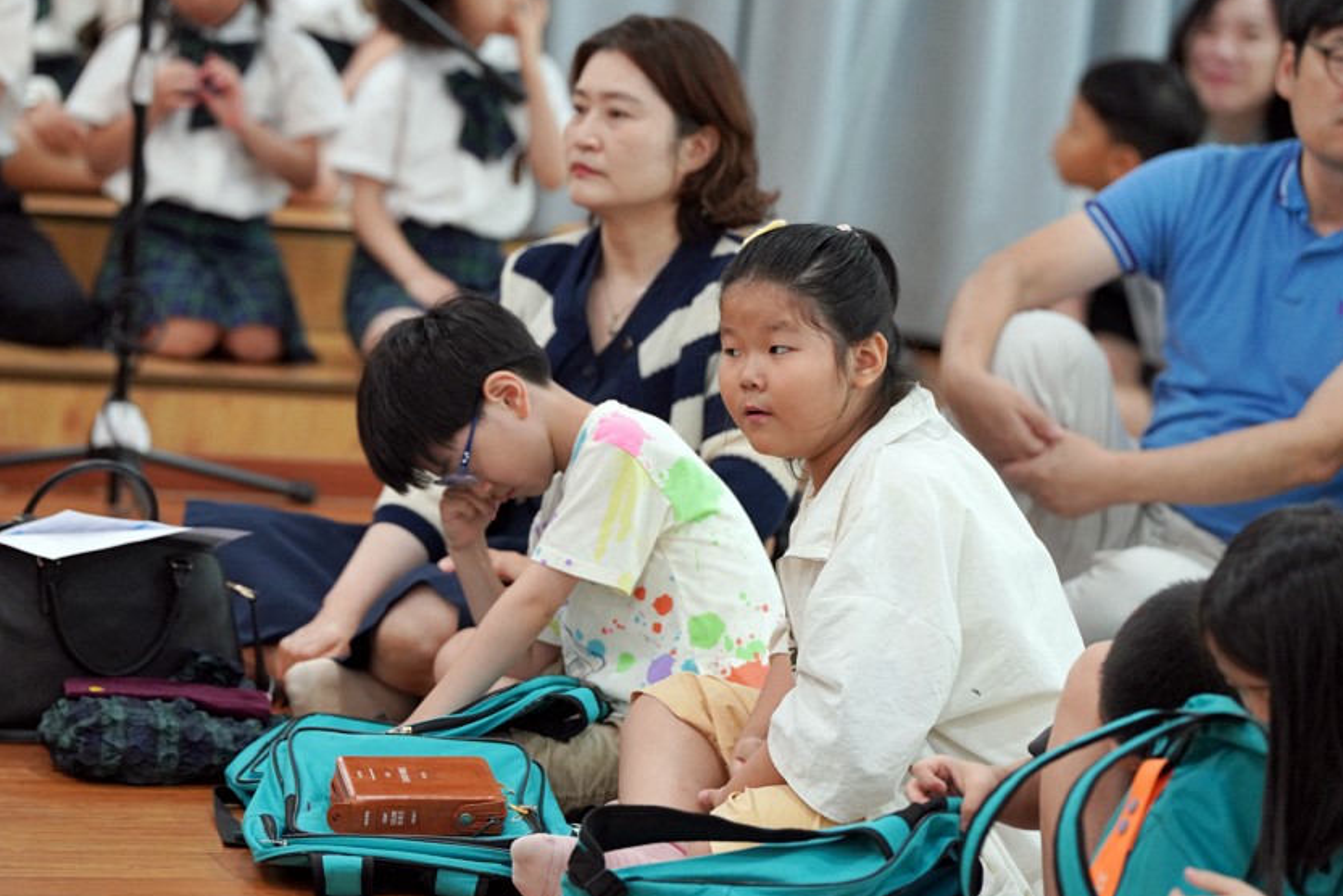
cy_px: 437
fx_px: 8060
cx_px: 672
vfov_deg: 6.4
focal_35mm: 216
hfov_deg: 9.5
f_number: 4
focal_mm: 200
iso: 2500
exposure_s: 1/250
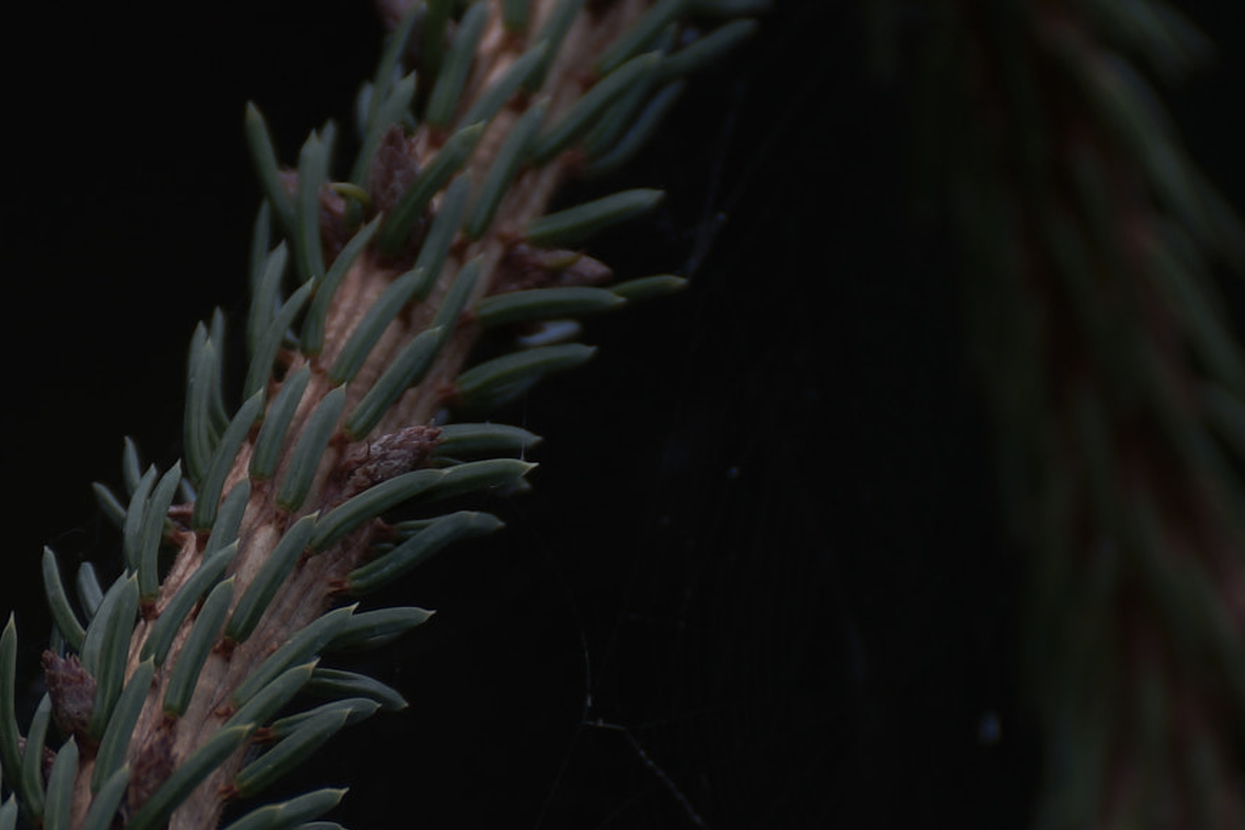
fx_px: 36593
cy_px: 461
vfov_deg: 1.3
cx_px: 382
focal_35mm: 1058
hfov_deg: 1.9
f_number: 5.6
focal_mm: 300
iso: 50
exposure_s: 1/160
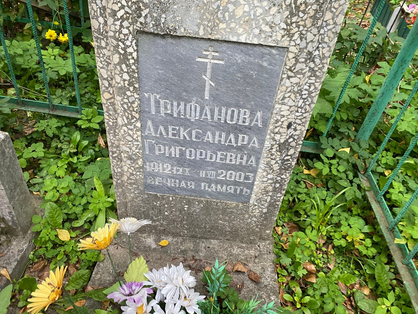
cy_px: 157
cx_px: 209
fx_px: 314
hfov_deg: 67.3
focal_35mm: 26
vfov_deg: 53.1
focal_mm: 4.25
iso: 200
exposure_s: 1/60
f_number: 1.8
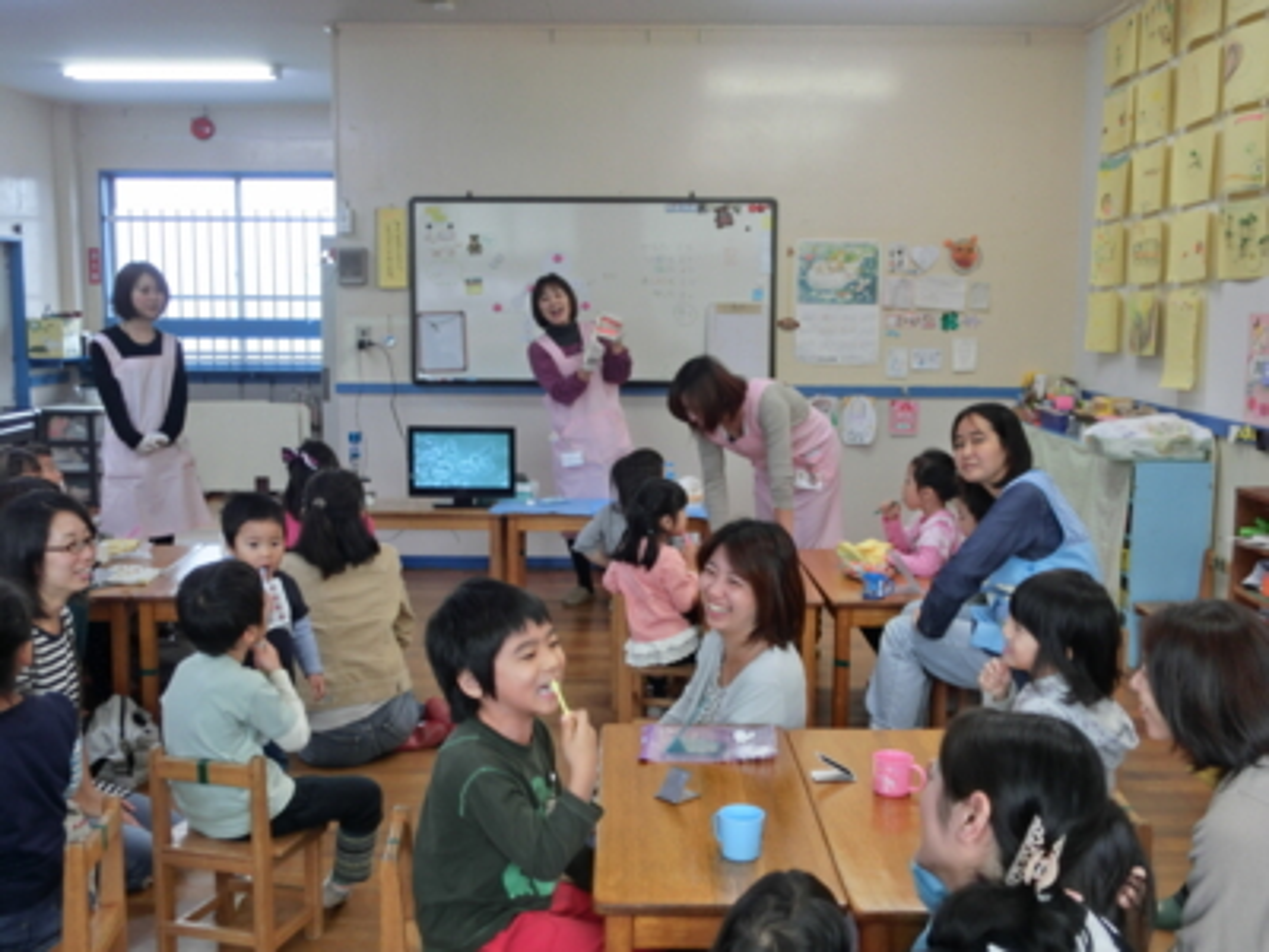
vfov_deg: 37.7
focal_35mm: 38
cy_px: 476
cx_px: 634
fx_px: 1393
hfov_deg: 49.0
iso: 200
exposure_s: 1/60
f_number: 3.9
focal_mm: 6.67
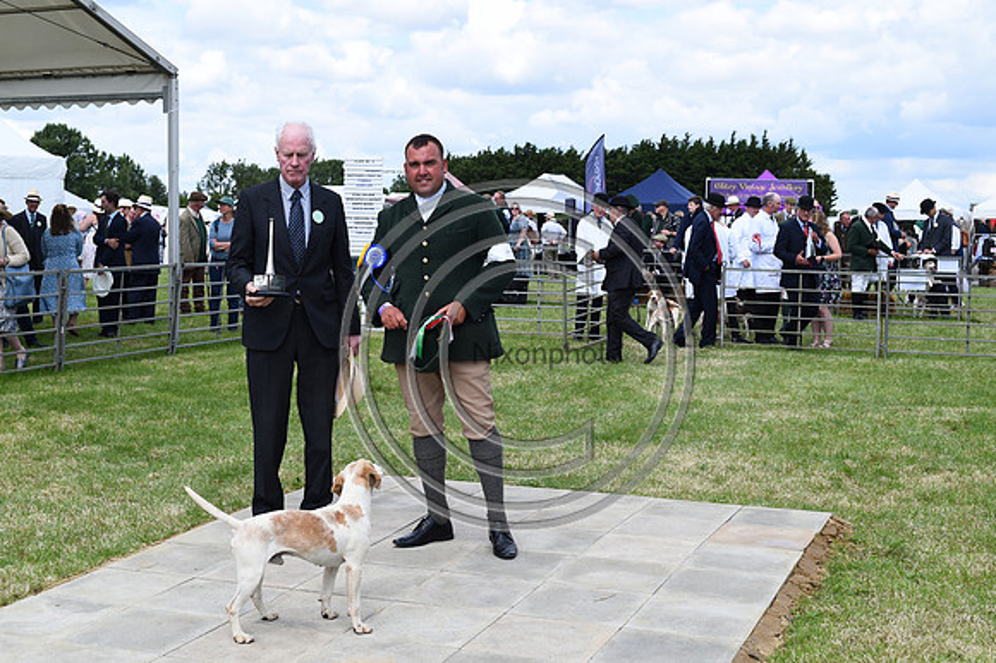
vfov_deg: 27.0
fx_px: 1382
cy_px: 332
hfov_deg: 39.6
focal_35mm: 50
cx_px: 498
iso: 720
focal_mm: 50
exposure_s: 1/1250
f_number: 9
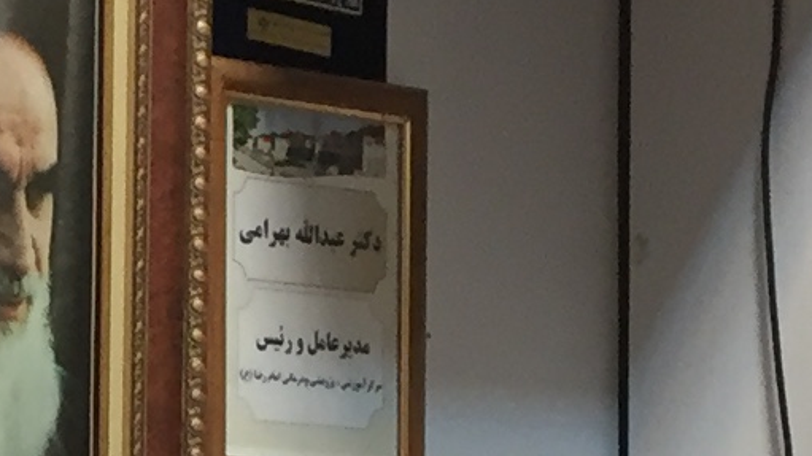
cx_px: -291
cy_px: 1384
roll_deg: +0.9
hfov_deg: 10.4
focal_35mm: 202
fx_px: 4348
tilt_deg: -5.8
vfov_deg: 5.6
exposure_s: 1/33
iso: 100
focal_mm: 4.15
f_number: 2.2
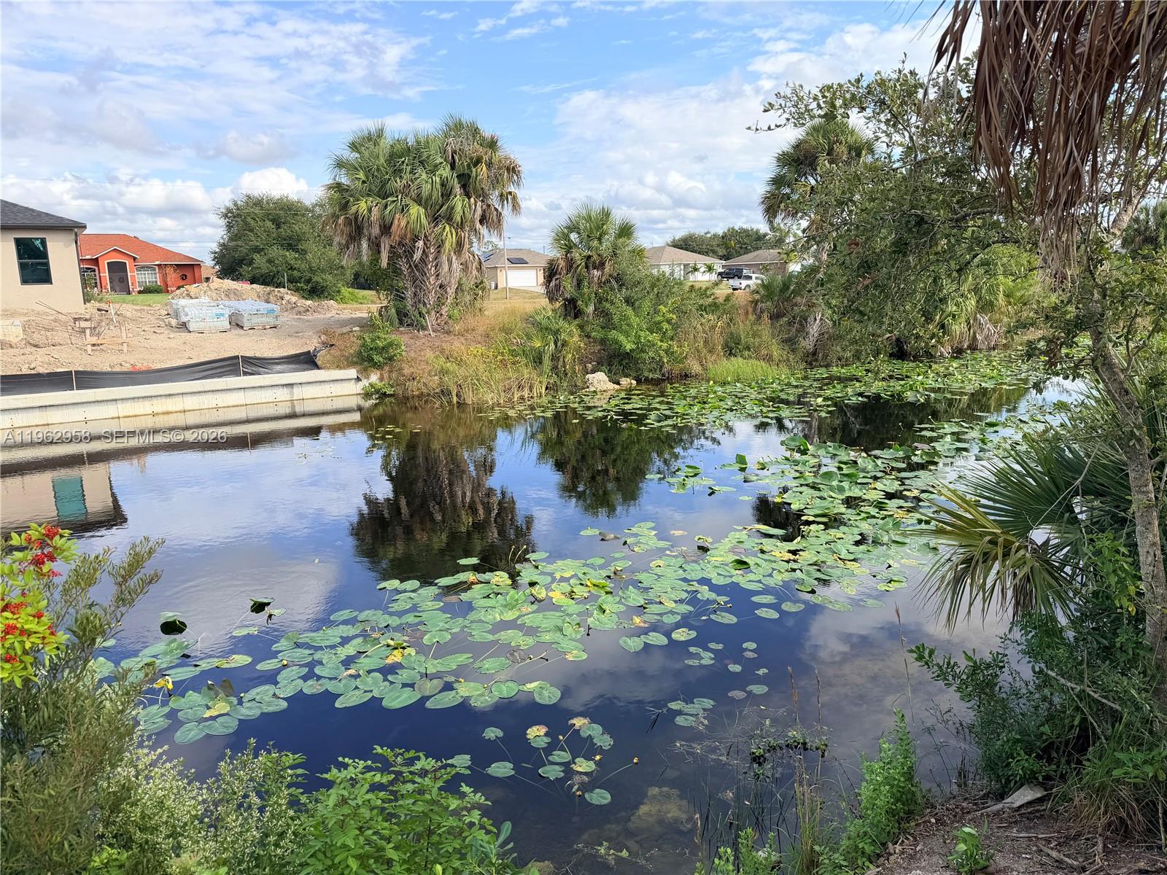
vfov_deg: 56.8
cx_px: 584
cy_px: 438
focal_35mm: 24
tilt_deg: -12.5
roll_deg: +1.4
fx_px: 809
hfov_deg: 71.6
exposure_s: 1/1901
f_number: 1.78
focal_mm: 6.76
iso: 80
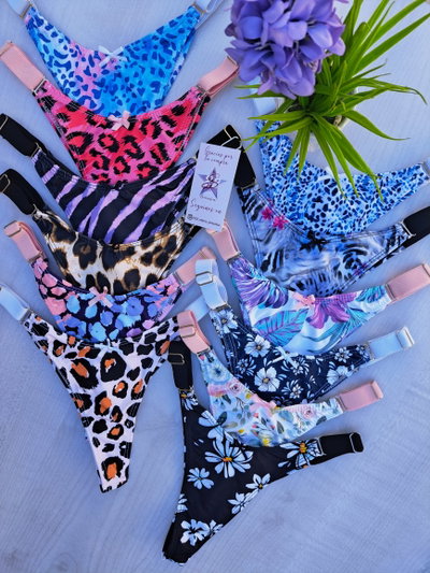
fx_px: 397
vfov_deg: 71.6
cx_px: 215
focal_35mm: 24
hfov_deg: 56.8
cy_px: 286
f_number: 1.8
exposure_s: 1/222
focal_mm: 5.23
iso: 50
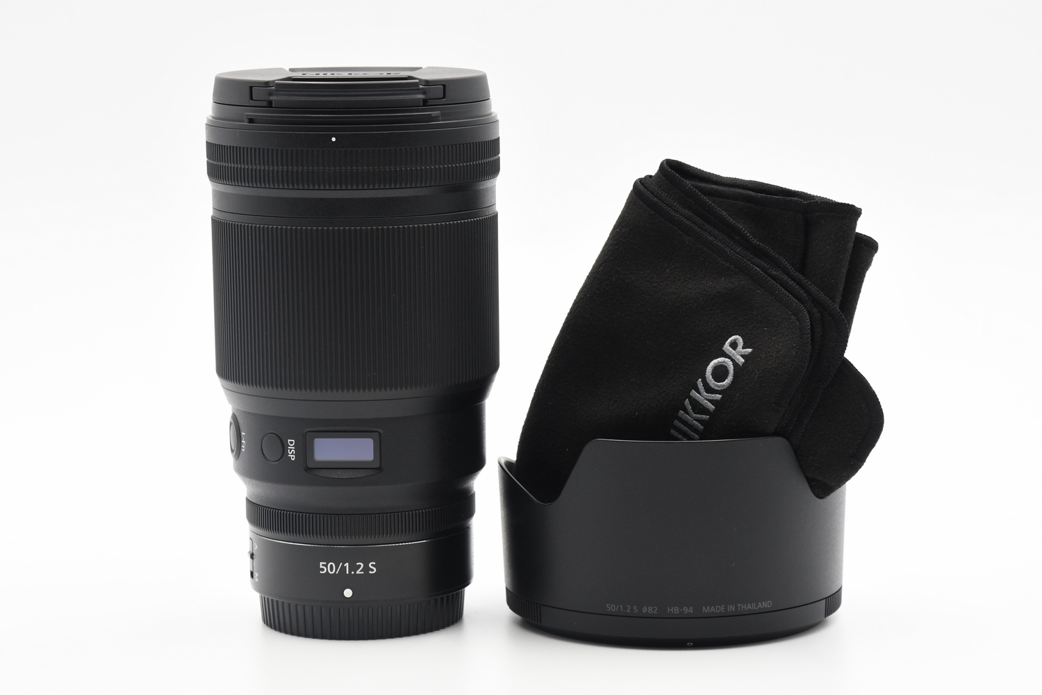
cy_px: 348
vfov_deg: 11.4
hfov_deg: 17.1
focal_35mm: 120
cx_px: 521
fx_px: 3473
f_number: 9
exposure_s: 1/100
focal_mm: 80
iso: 1000
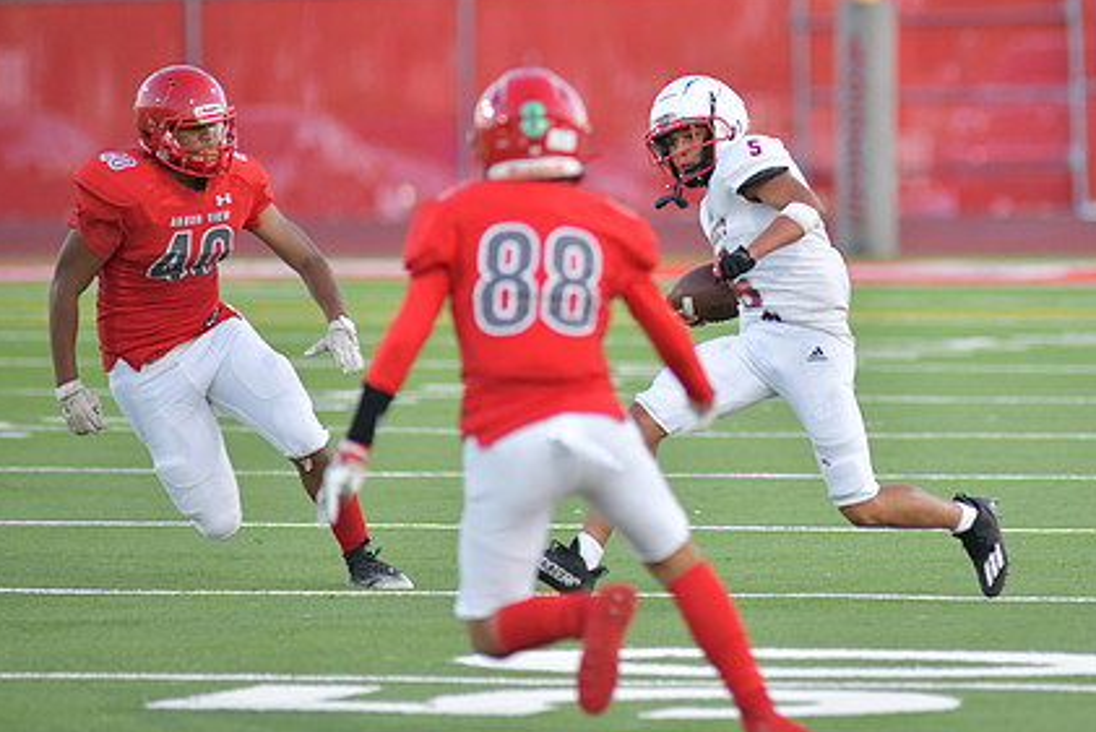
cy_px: 238
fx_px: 12577
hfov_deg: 5.0
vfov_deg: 3.3
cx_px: 739
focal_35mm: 413
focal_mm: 300
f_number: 3.5
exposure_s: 1/1250
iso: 2000
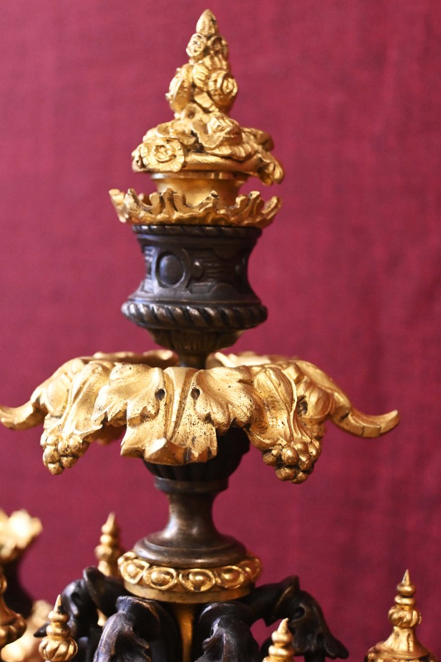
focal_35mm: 62
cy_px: 304
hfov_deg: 21.9
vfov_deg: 32.4
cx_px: 202
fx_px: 1140
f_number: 5.6
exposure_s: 1/80
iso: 3200
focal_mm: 38
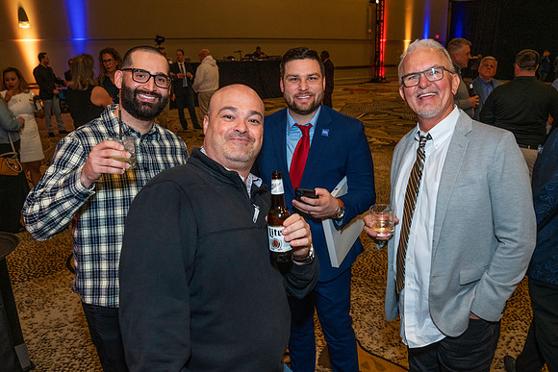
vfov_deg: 41.1
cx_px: 287
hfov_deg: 58.9
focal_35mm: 32
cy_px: 223
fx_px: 494
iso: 3200
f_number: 4.5
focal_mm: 24
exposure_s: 1/125
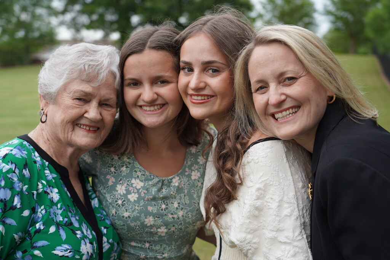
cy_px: 130
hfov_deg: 37.5
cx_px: 195
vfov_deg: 25.5
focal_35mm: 53
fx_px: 574
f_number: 4
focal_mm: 53
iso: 100
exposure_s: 1/160
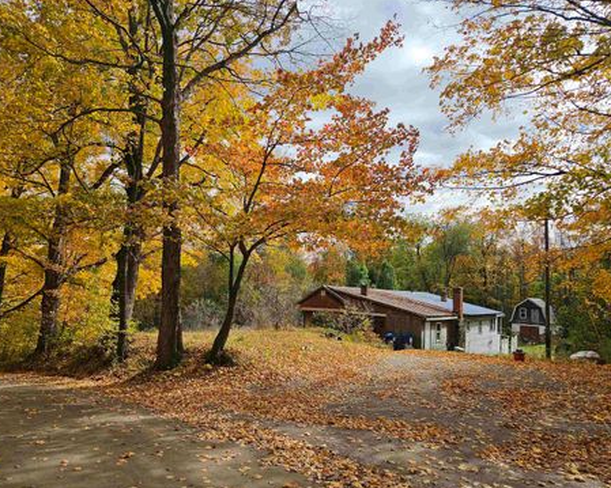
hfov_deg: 68.1
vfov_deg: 56.8
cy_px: 249
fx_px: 452
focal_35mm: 25
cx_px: 298
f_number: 1.8
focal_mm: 5.4
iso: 25
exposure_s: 1/2128
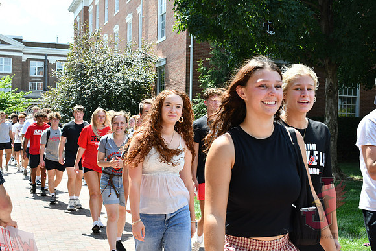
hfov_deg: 42.7
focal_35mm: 46
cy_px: 126
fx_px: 481
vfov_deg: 29.3
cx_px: 188
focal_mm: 31
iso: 200
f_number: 8
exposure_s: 1/250
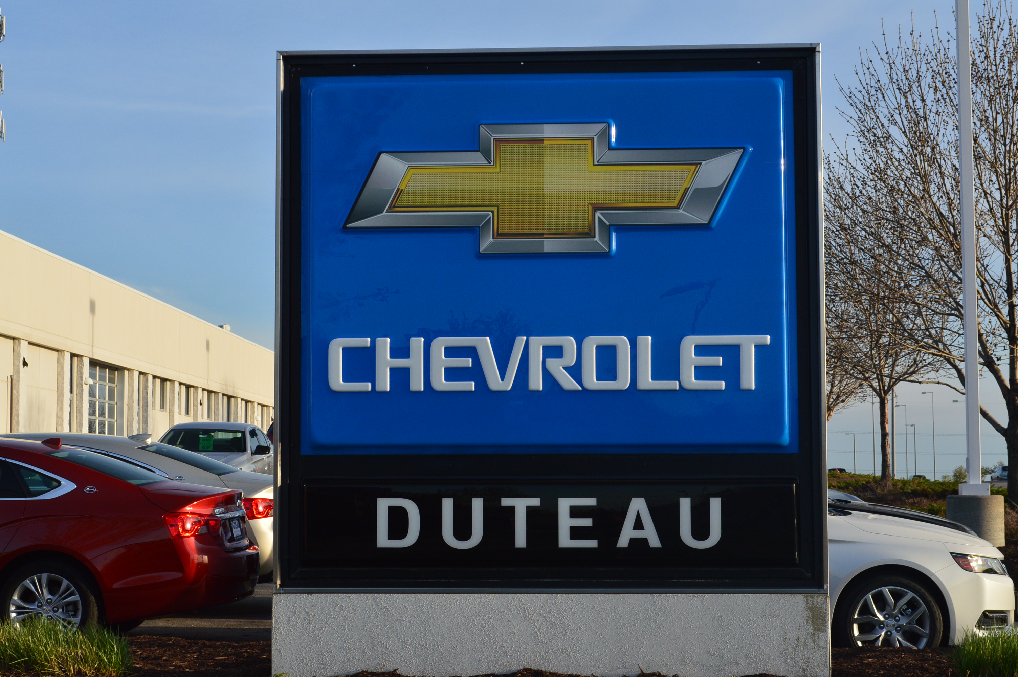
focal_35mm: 68
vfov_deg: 20.1
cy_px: 338
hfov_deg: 29.9
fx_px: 1907
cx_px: 509
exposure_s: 1/160
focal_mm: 45
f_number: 9
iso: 400
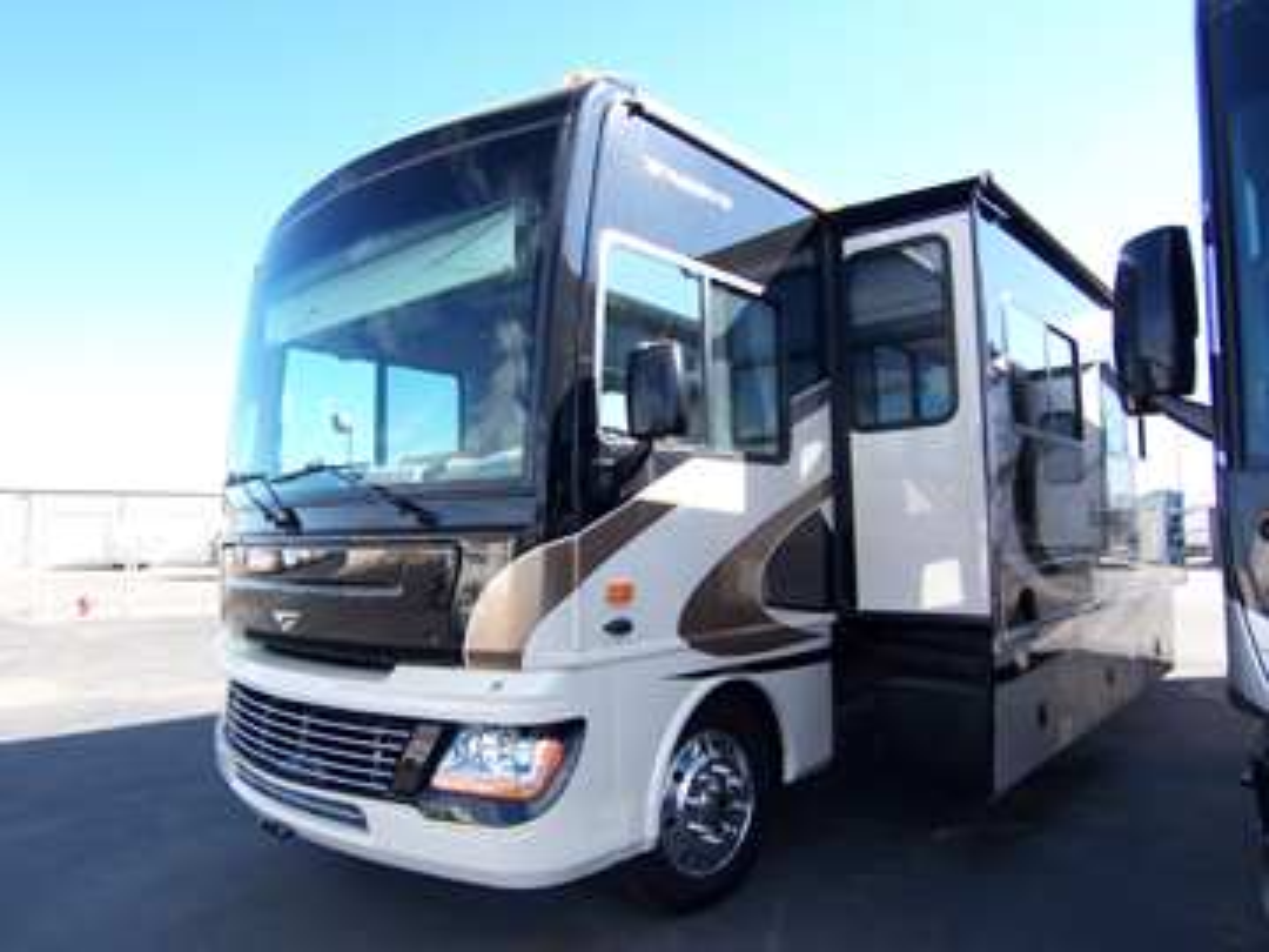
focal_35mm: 23
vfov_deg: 58.9
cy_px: 476
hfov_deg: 73.9
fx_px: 843
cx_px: 634
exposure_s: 1/250
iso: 64
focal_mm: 3.8
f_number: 2.8
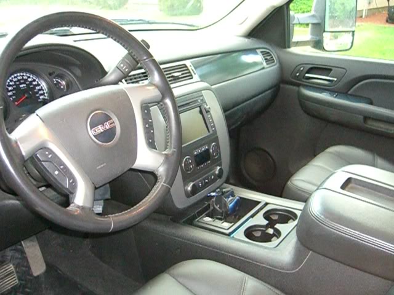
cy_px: 148
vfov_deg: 37.7
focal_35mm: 38
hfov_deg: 49.0
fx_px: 433
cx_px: 197
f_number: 2.8
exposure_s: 1/125
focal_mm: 7.9
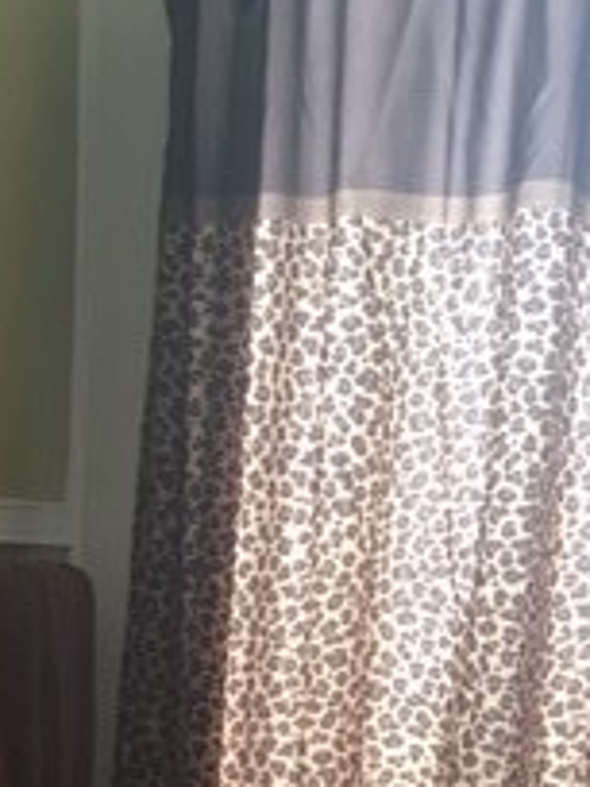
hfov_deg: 16.1
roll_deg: -1.6
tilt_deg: -16.2
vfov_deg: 19.2
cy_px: 1126
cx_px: 69
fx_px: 2068
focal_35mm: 91
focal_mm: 4.15
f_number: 2.2
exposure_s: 1/30
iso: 80
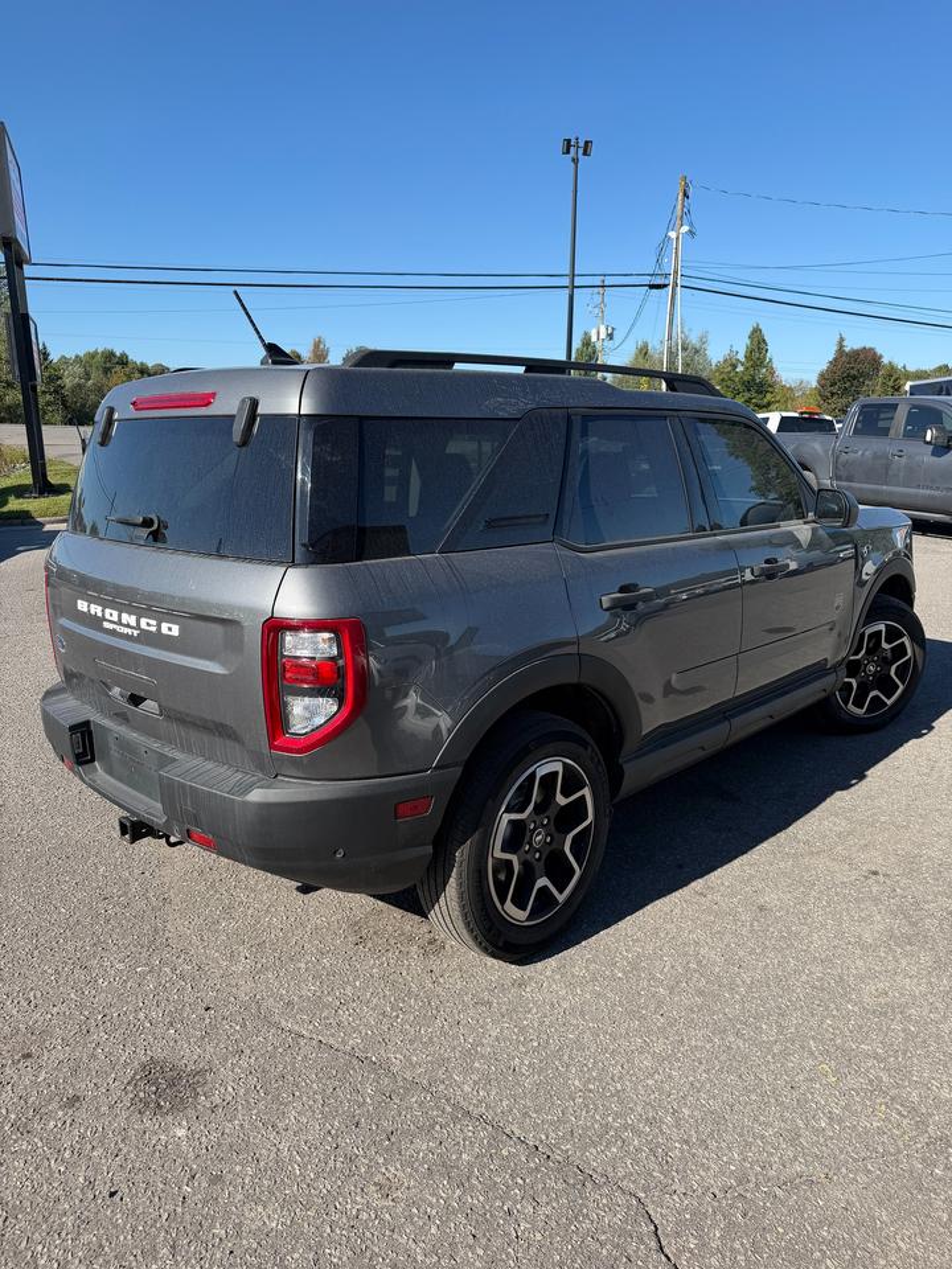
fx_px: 880
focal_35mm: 24
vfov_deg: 71.6
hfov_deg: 56.8
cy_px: 634
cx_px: 476
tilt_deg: -14.3
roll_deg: -0.7
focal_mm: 6.76
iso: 80
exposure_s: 1/3425
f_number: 1.78
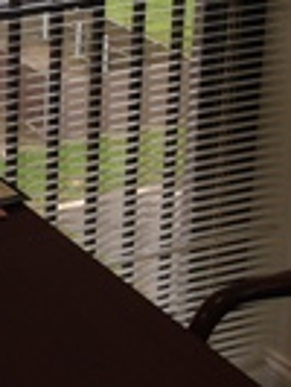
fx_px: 1332
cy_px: -81
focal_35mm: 119
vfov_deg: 15.9
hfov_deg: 11.6
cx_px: -215
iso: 50
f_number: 2.4
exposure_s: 1/143
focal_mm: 4.12
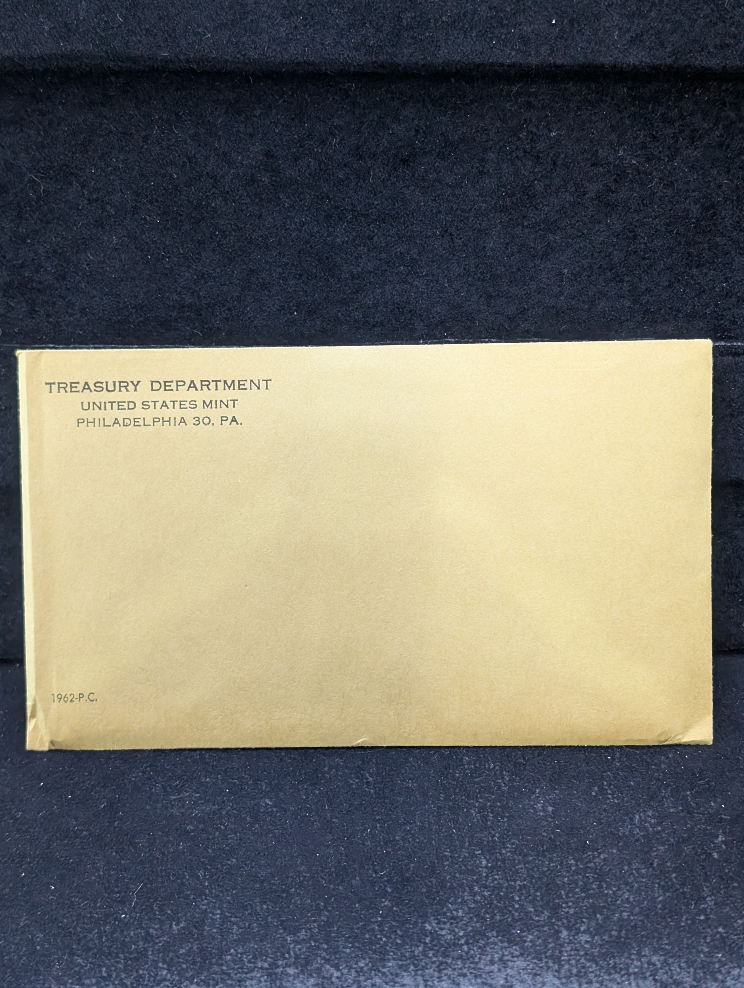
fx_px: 1401
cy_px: 494
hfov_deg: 29.7
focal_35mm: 49
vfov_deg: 38.9
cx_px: 372
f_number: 1.68
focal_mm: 6.9
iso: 629
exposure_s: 1/82
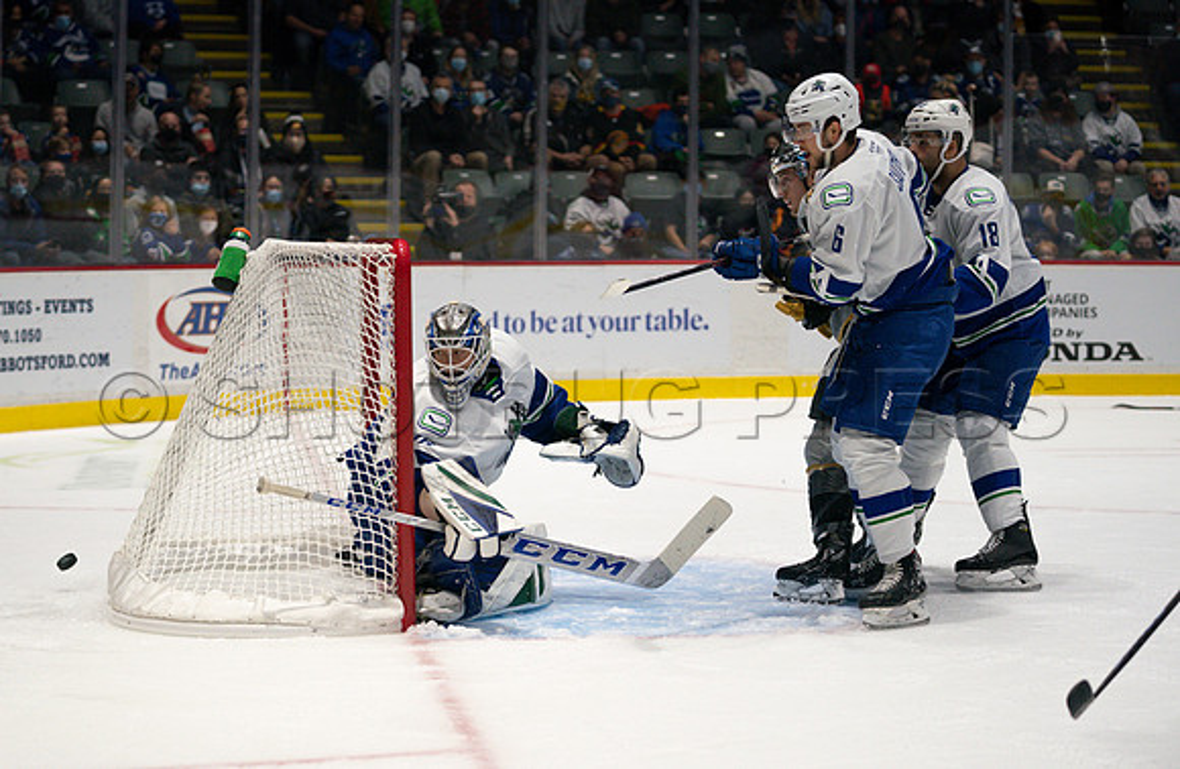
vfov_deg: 14.8
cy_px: 394
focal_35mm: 91
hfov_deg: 22.5
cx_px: 495
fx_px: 2966
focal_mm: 70
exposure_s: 1/1250
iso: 2000
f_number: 2.8
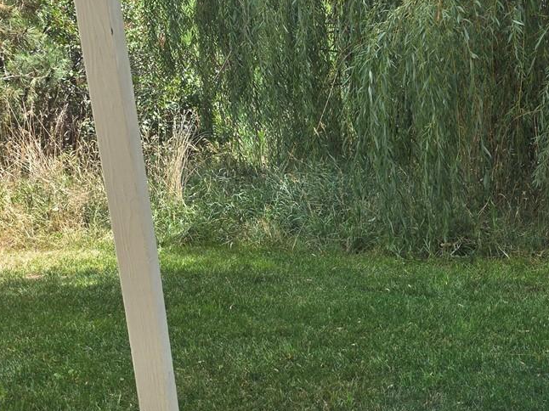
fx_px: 904
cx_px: 497
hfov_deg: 32.1
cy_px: 298
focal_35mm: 57
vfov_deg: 25.4
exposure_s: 1/359
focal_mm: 6.3
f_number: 1.7
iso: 25
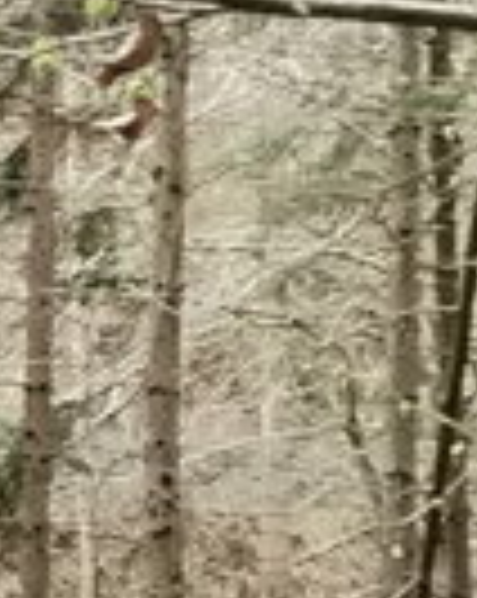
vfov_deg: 9.9
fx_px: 3467
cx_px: -1323
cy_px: 243
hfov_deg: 6.6
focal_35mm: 196
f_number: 1.8
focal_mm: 4.75
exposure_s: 1/100
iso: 200
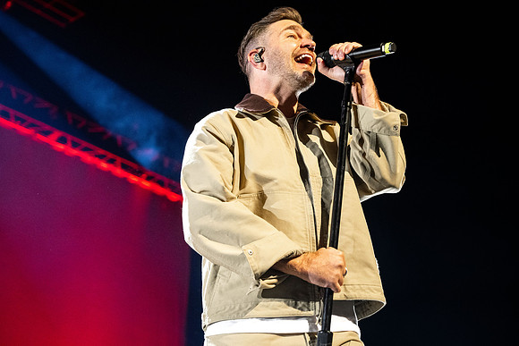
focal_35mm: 74
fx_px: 1060
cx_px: 246
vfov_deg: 18.6
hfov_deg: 27.5
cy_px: 182
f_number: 4
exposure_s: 1/320
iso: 5000
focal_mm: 70
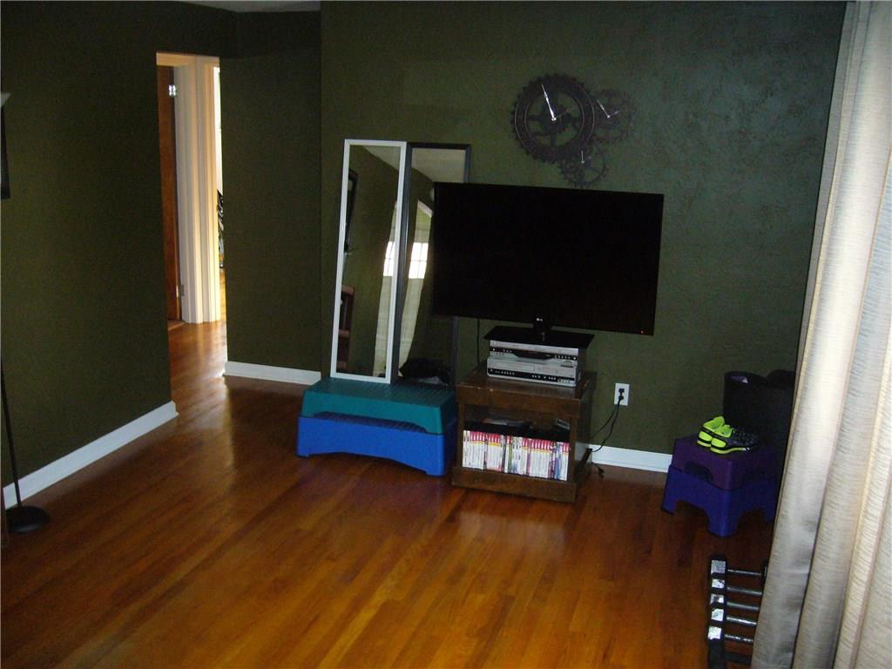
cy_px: 334
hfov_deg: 52.6
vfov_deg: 40.7
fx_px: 902
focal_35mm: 35
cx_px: 446
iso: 400
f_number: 2.8
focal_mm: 5.8
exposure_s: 1/30
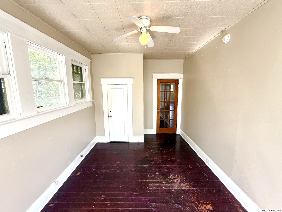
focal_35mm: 14
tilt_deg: -7.9
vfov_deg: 85.7
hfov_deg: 102.1
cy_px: 106
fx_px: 114
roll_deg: -0.2
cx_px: 141
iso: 50
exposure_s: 1/99
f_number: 2.2
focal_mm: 2.22
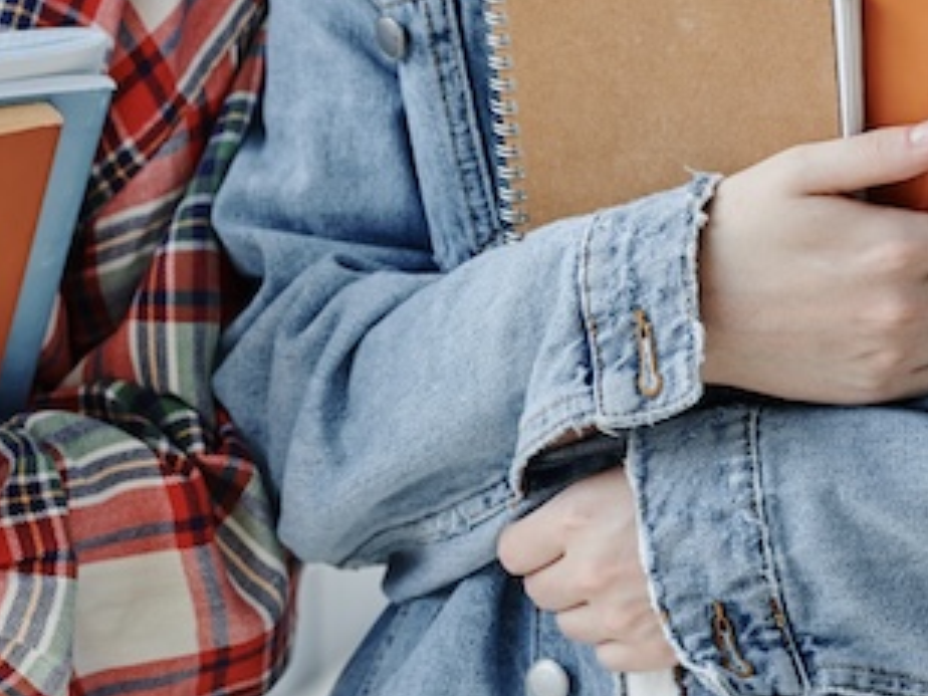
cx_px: 277
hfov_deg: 9.3
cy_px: 246
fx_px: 5683
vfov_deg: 7.0
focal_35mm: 212
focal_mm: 85
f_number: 4.5
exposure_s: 1/250
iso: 640
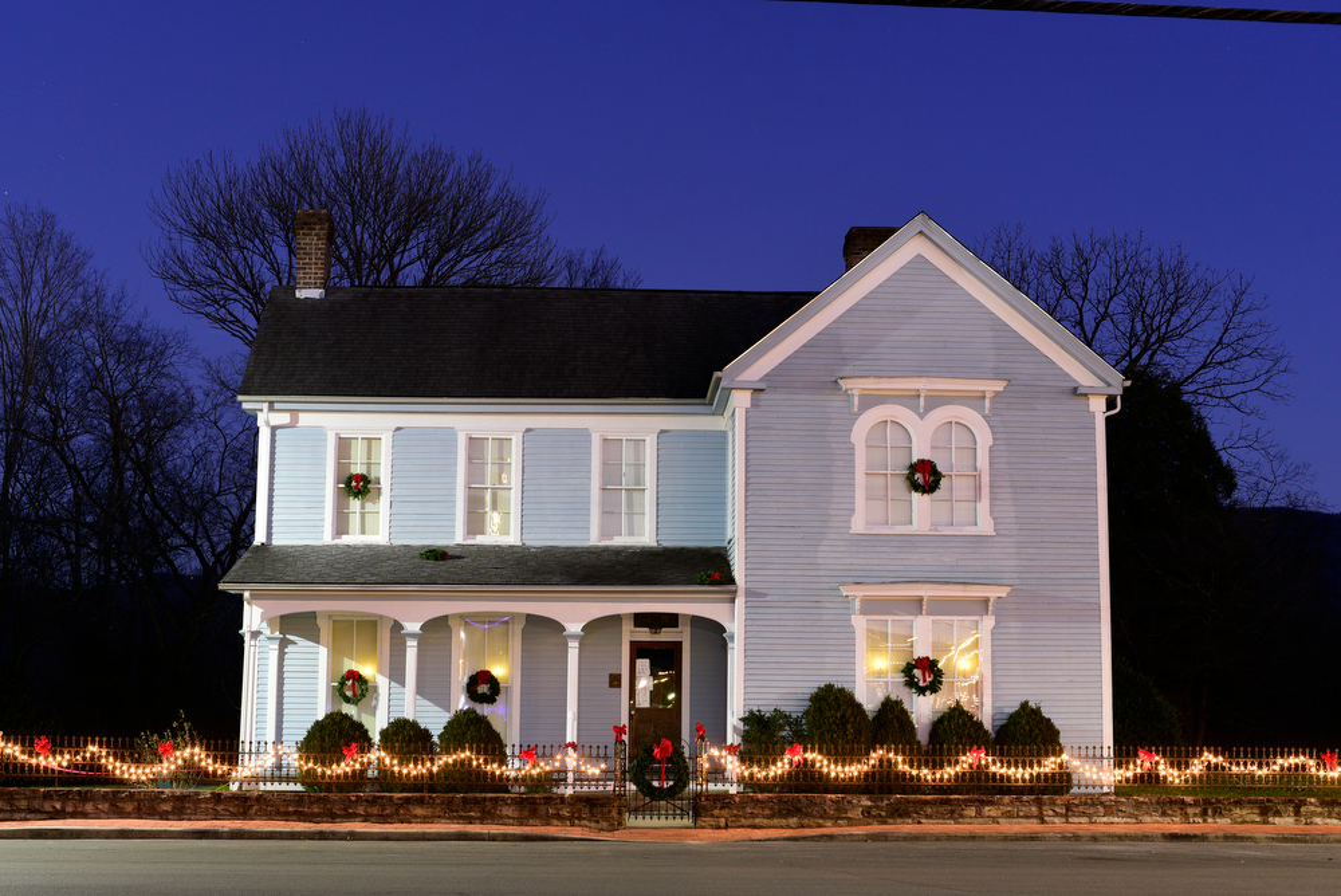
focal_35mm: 50
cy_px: 448
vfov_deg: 27.0
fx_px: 1864
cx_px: 670
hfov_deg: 39.6
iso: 400
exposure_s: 2.5
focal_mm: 50
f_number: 5
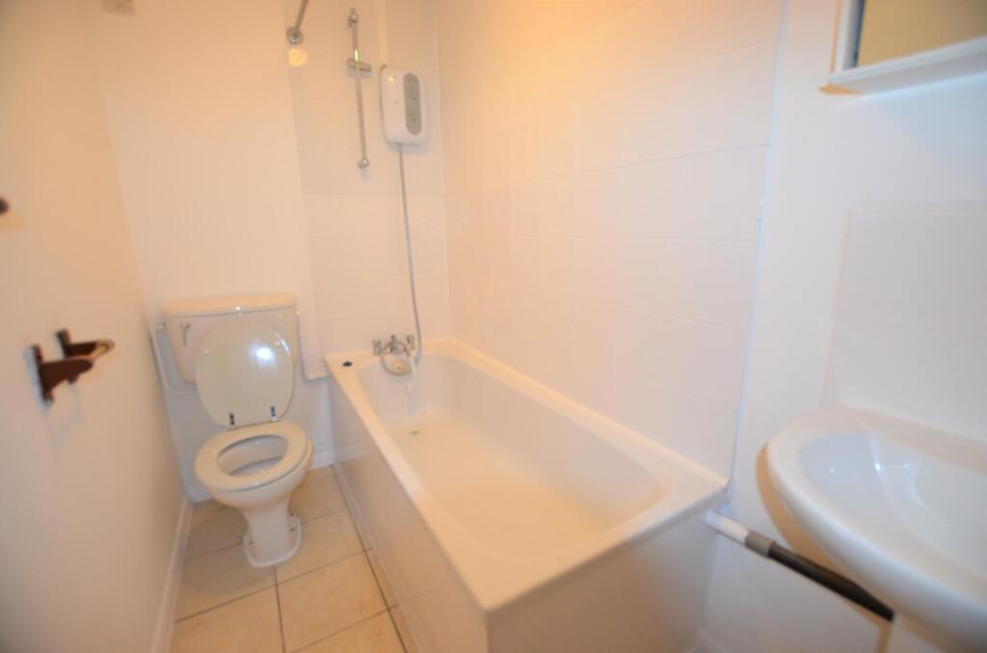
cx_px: 494
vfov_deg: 77.1
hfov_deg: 100.5
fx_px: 410
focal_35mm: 15
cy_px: 326
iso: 900
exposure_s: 1/60
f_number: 3.5
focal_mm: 10
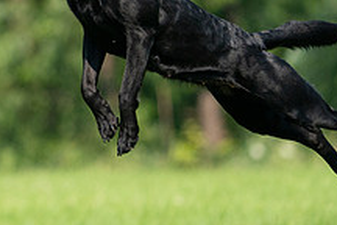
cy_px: -73
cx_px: -37
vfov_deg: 1.5
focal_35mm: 901
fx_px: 8434
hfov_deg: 2.3
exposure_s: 1/4000
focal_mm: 335
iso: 2000
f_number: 6.3
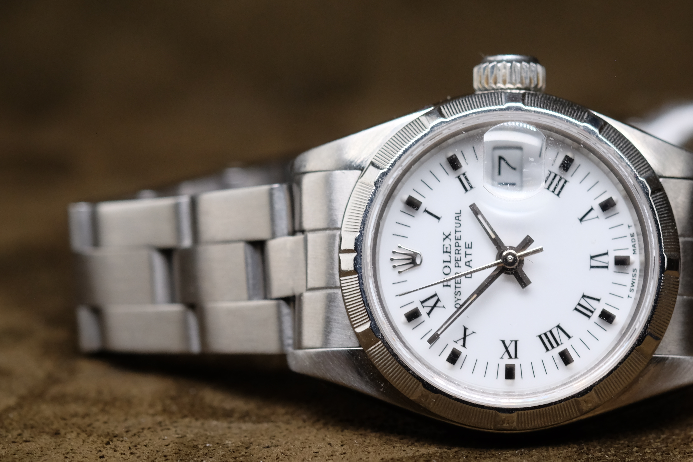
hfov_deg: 15.5
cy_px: 217
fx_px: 2541
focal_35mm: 132
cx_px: 464
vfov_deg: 10.4
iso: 800
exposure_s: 1/58
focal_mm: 60
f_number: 5.6
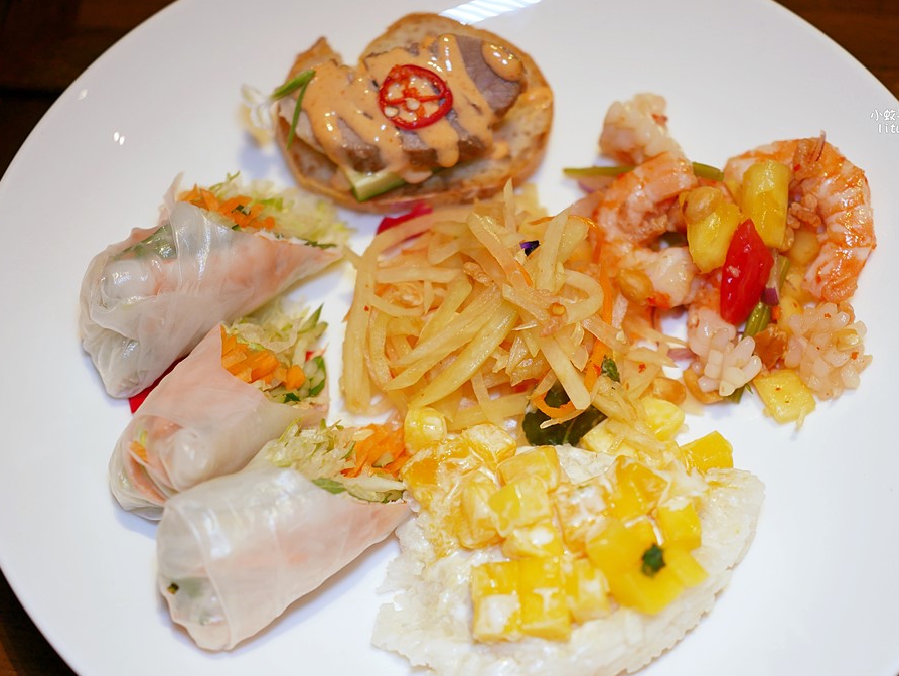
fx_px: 1455
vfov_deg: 26.1
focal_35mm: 56
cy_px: 360
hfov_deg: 34.3
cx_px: 473
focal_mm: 25
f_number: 1.8
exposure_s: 1/160
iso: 200
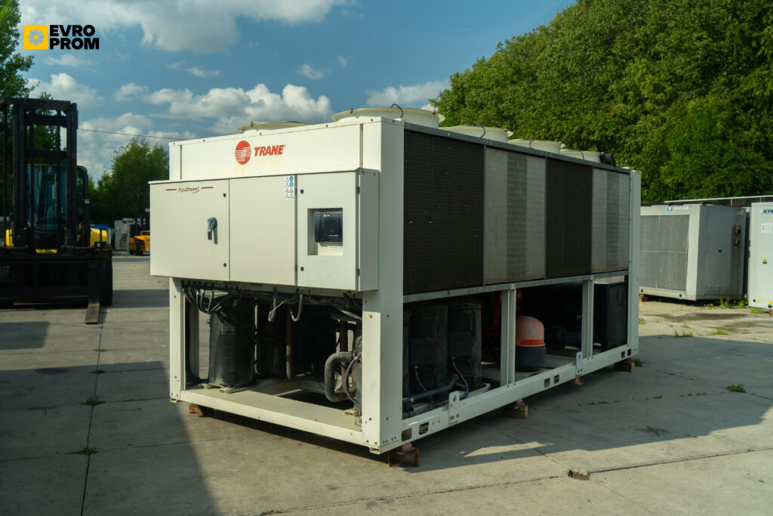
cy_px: 258
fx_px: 666
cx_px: 386
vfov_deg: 42.3
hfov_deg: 60.3
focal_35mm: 31
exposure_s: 1/50
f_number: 5
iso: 100
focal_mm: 31
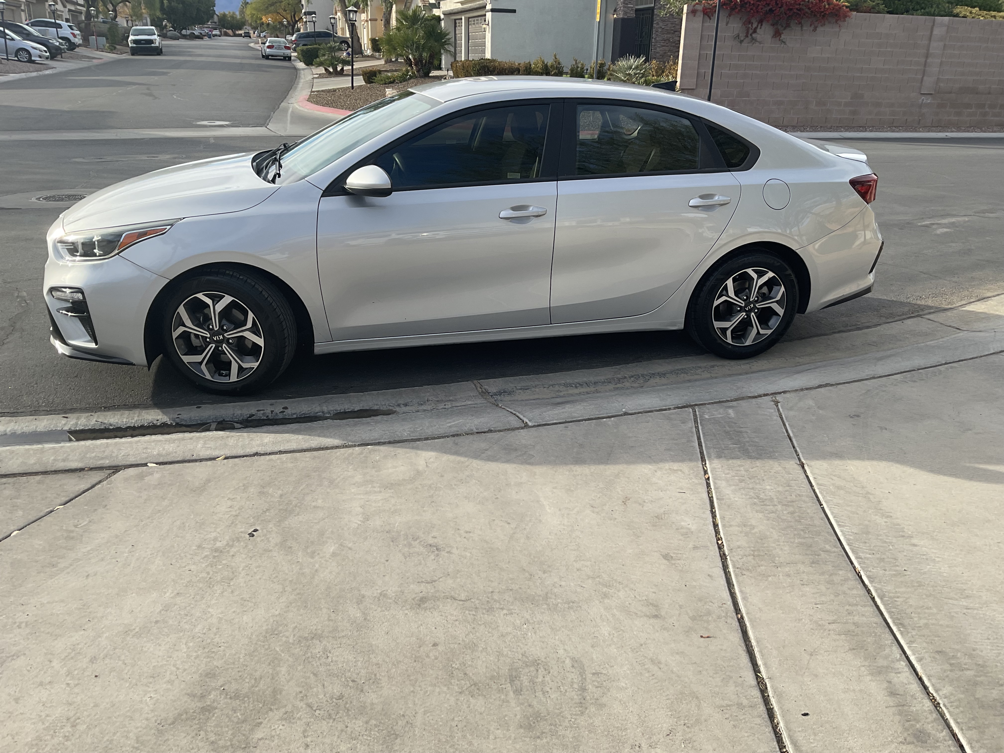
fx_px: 841
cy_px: 376
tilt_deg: -20.2
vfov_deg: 48.2
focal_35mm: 29
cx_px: 502
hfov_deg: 61.7
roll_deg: -1.3
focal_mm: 3
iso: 16
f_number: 1.8
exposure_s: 1/770
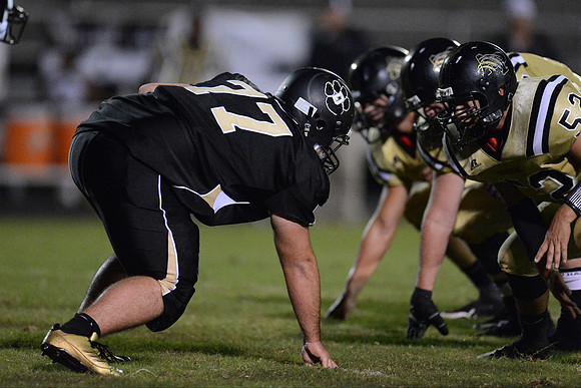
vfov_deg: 3.4
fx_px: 6457
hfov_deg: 5.2
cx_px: 290
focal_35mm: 400
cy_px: 194
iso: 12800
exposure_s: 1/640
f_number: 2.8
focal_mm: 400
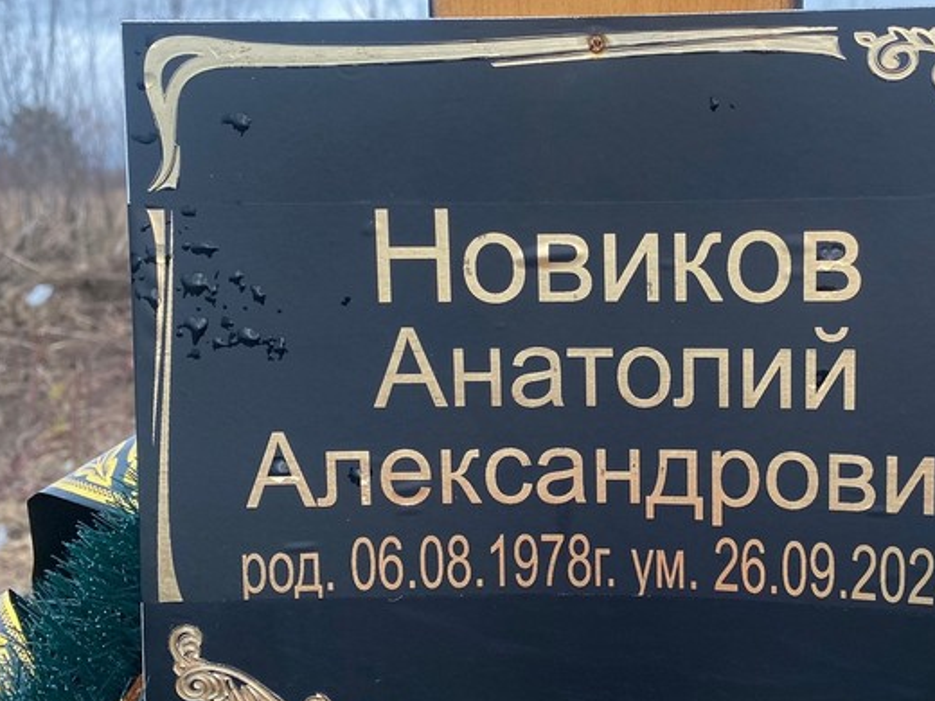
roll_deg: +0.9
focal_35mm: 40
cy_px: 392
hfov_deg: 45.2
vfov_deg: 35.9
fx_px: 1080
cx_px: 698
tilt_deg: -12.3
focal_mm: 4.25
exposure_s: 1/121
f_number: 1.8
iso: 100
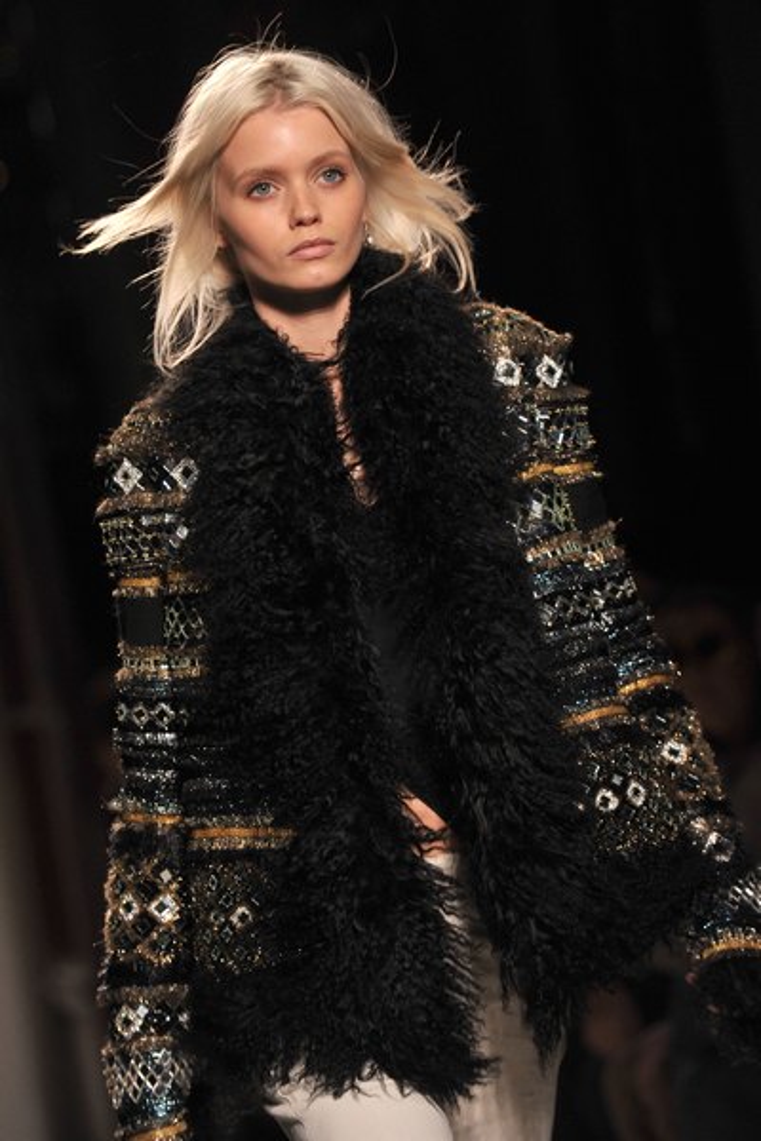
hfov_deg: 6.9
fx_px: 6341
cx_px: 380
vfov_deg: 10.3
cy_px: 570
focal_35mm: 200
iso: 1600
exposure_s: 1/500
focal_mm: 200
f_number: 4.5
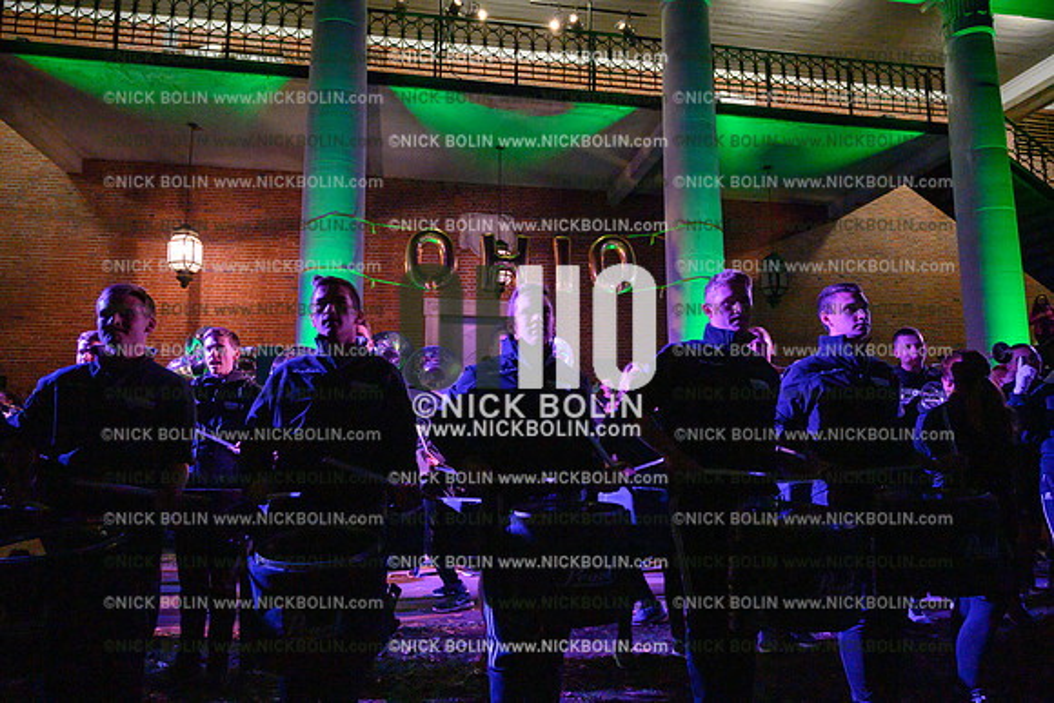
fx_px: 703
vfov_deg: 53.2
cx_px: 527
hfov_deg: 73.7
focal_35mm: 24
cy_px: 352
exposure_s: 1/500
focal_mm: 24
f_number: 4
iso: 12800
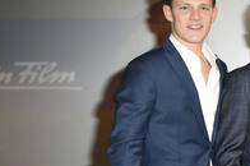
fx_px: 575
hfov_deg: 23.0
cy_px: 130
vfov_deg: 16.3
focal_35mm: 83
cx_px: 276
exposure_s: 1/160
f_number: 4.5
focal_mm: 24
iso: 1600
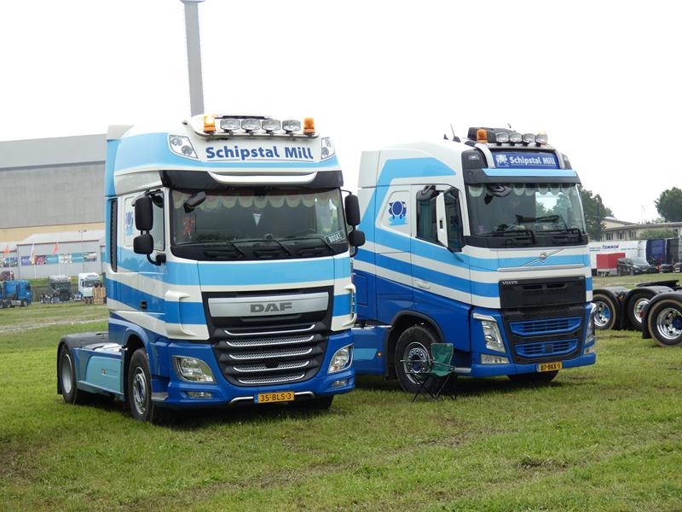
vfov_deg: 23.3
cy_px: 256
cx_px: 341
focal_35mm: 63
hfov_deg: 30.7
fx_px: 1241
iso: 80
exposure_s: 1/250
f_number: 4.2
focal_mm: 11.3
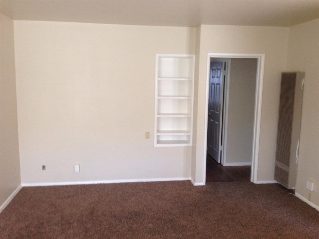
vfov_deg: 42.9
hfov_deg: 55.4
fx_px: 304
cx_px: 160
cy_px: 120
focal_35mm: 33
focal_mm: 4.12
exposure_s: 1/20
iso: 125
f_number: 2.4
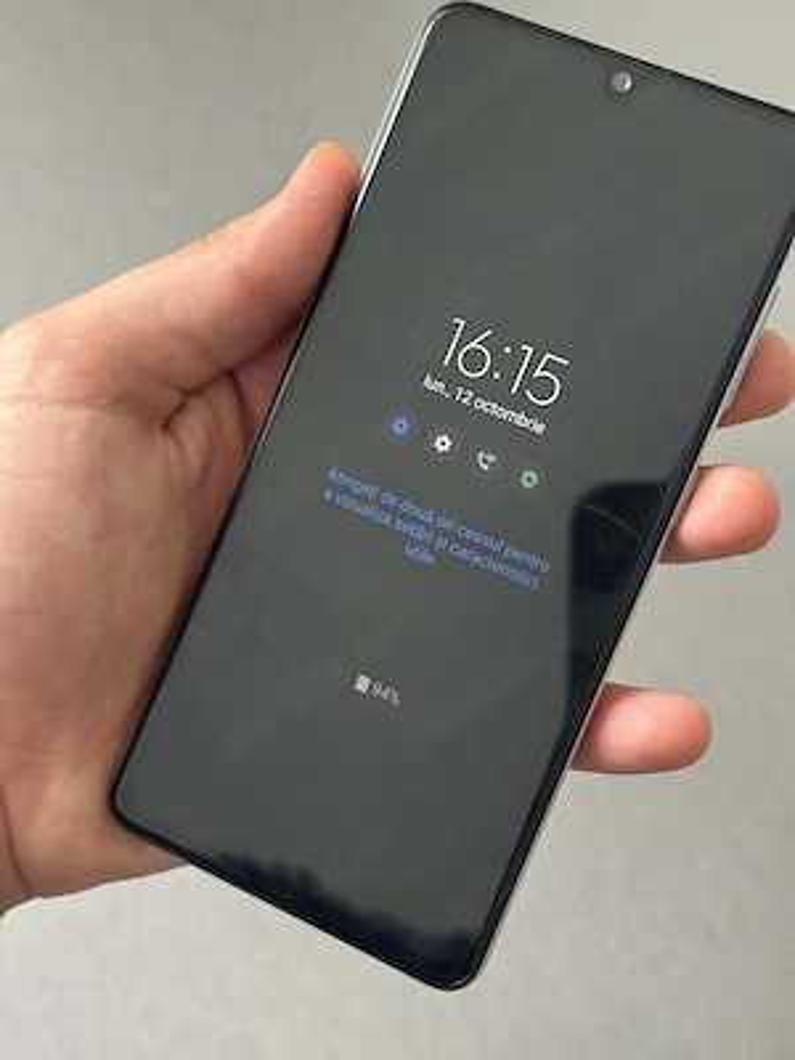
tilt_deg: -67.0
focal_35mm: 48
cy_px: 530
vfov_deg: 39.7
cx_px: 398
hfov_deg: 30.3
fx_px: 1470
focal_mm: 6.76
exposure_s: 1/35
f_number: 1.78
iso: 500
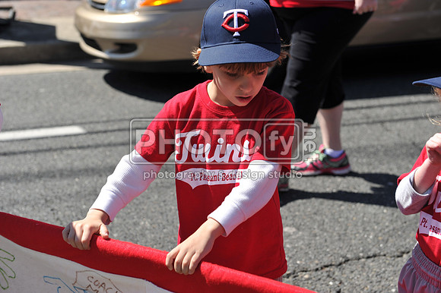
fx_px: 857
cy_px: 146
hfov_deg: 28.9
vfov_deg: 19.4
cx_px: 220
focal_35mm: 70
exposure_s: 1/800
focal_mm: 70
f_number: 5
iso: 200
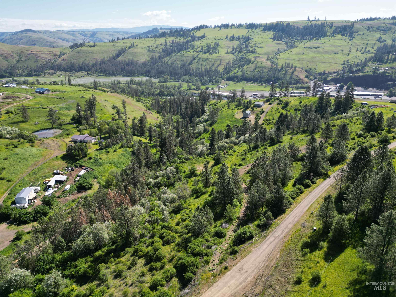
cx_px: 198
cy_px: 148
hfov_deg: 71.6
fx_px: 275
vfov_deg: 56.8
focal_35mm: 24
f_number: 1.7
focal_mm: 6.72
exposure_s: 1/2500
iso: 200
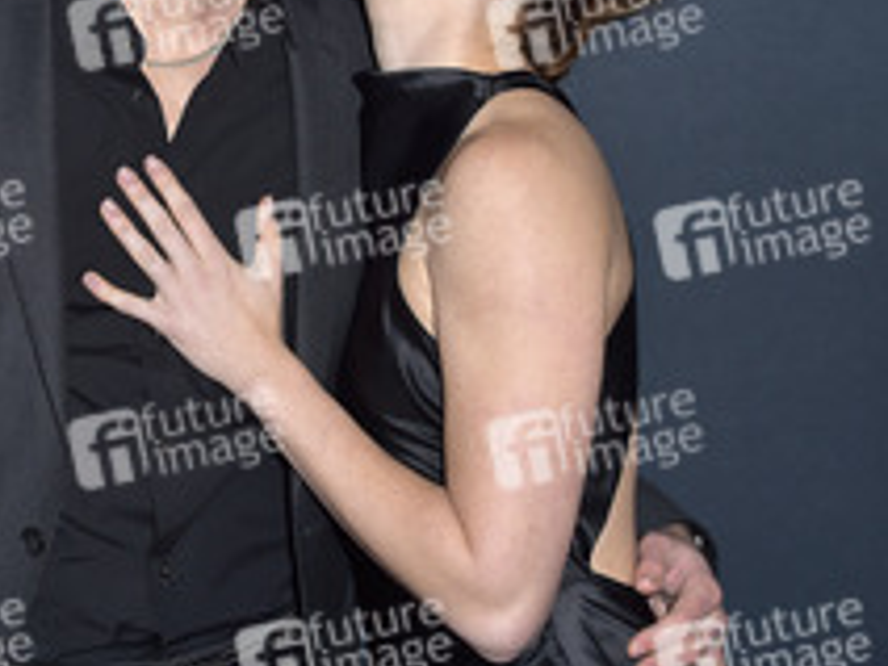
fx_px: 2719
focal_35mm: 106
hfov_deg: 18.4
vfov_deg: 13.9
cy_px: 126
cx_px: 230
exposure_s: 1/250
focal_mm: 52
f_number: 6.3
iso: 250
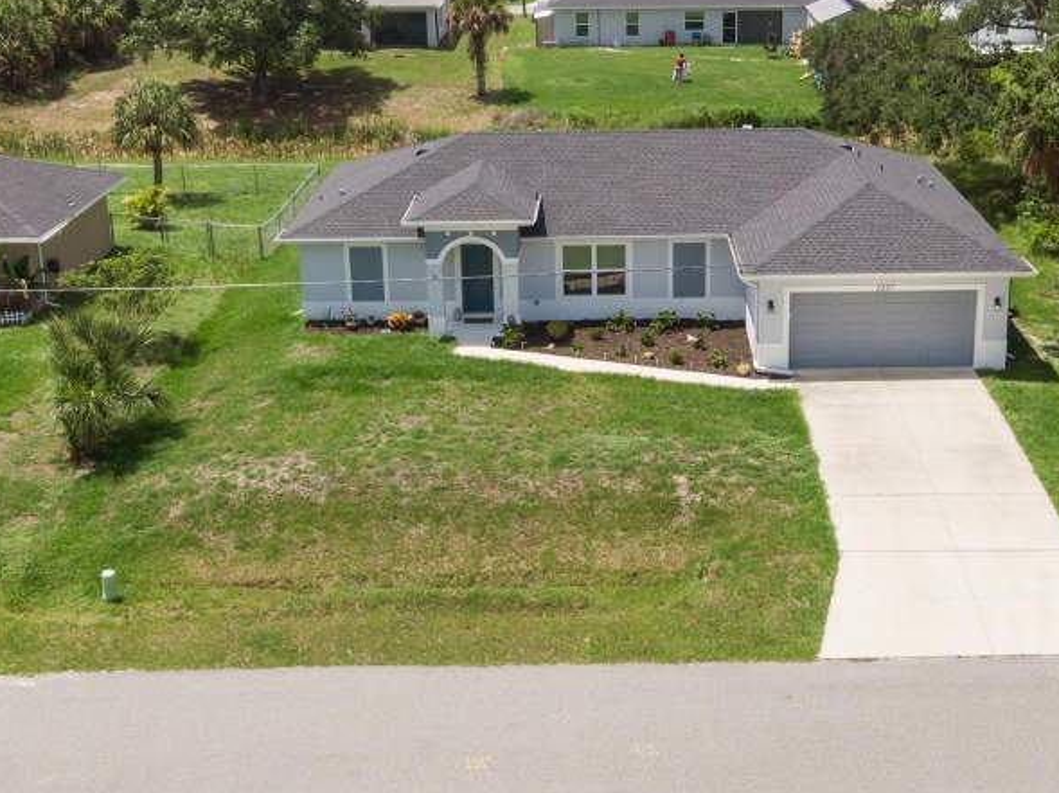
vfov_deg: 27.4
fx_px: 1620
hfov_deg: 36.0
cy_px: 312
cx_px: 642
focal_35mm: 53
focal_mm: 6.77
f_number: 3.4
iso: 100
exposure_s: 1/1250
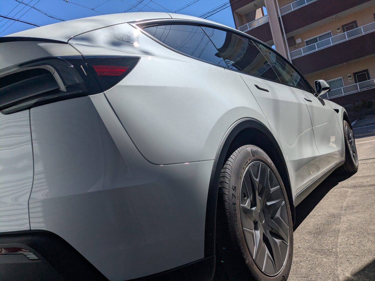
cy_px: 140
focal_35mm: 27
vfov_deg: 51.4
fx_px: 292
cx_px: 188
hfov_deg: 65.3
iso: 75
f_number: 1.73
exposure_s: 1/11628
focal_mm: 4.38
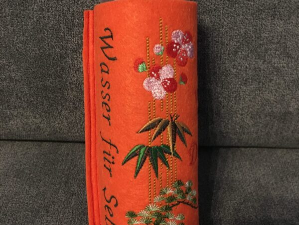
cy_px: 112
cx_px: 150
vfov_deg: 48.2
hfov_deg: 61.7
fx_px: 250
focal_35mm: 29
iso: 400
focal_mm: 4.15
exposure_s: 1/17
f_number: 2.2
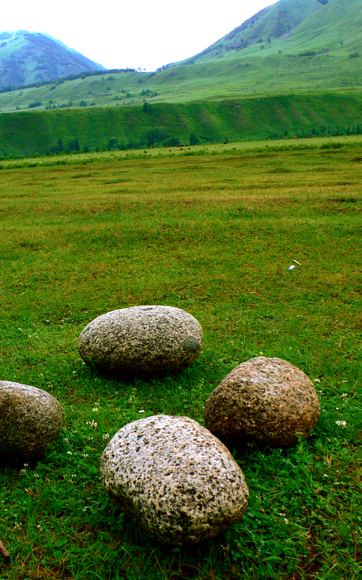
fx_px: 616
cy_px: 305
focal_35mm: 39
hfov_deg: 32.6
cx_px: 140
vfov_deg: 50.4
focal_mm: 6.3
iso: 80
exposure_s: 1/100
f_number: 3.6
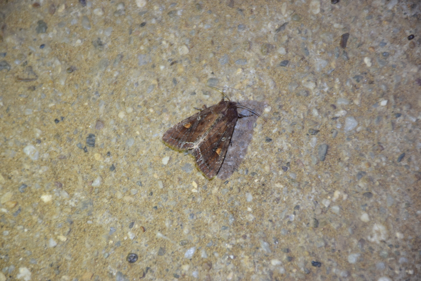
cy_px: 140
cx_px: 210
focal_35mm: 210
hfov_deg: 9.8
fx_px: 2456
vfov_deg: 6.5
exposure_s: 1/60
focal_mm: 140
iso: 500
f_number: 5.6
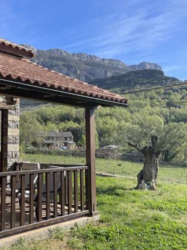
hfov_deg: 39.9
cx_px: 54
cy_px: 125
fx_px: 252
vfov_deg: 52.6
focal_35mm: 35
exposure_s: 1/1595
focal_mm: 4.2
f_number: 1.6
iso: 32
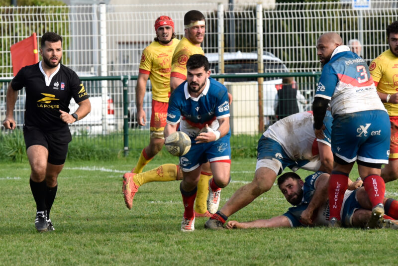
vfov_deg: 6.9
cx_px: 199
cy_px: 133
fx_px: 2212
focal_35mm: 200
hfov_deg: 10.3
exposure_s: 1/2000
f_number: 4.5
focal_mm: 200
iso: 500
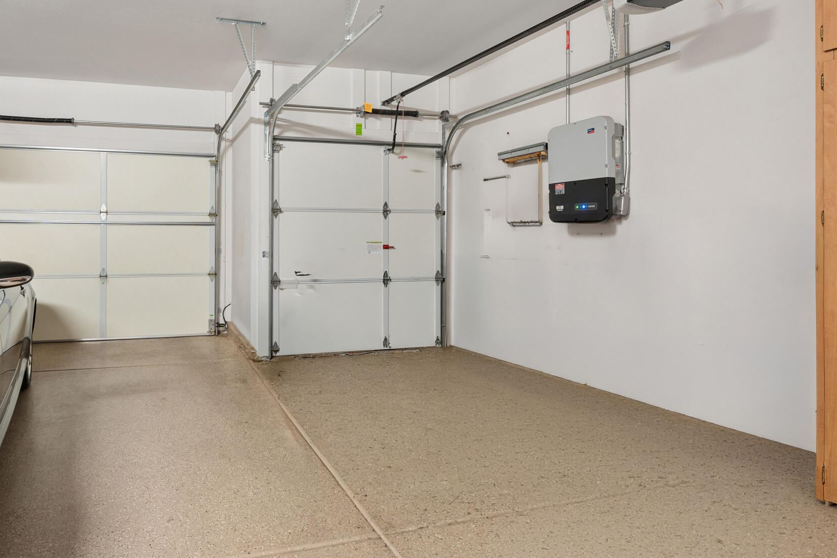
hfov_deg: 79.0
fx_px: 488
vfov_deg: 58.8
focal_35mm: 21
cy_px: 212
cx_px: 292
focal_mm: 14
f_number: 9
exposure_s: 1.3
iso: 320
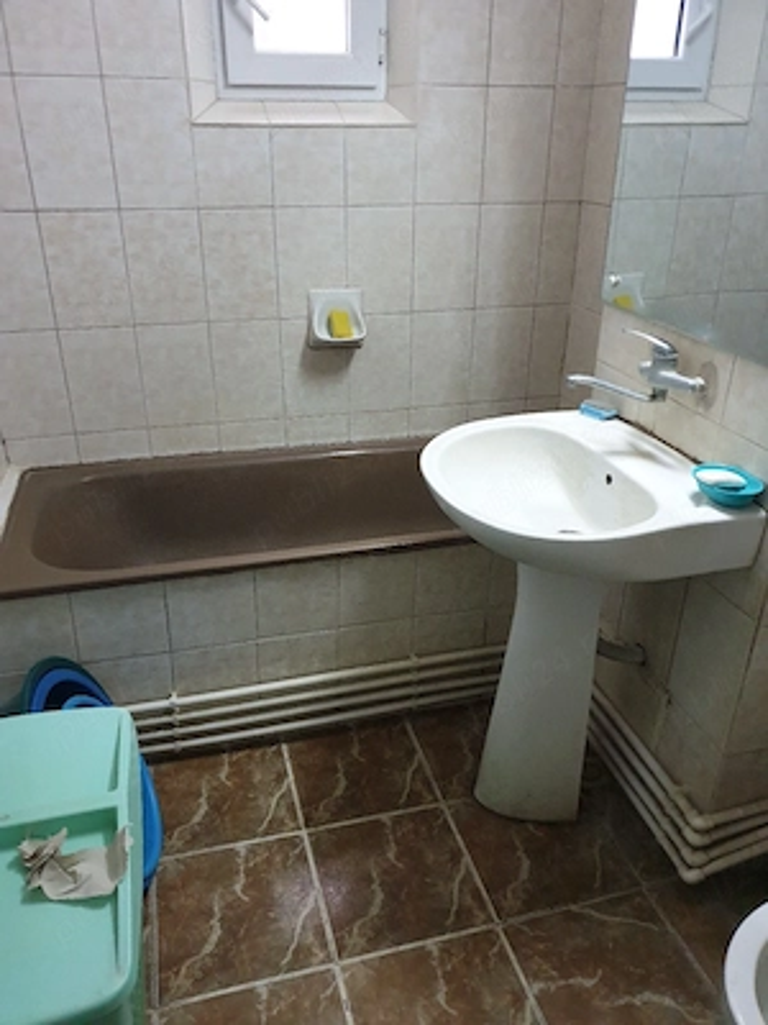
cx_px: 384
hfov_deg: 53.1
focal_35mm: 26
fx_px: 769
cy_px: 512
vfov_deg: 67.3
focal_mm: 4.3
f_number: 1.5
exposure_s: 1/33
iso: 320
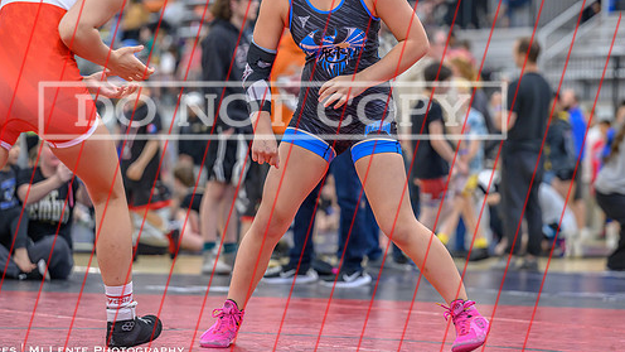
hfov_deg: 13.9
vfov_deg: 7.8
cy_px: 95
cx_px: 308
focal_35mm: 155
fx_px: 2569
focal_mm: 115
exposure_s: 1/640
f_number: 2.8
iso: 2200
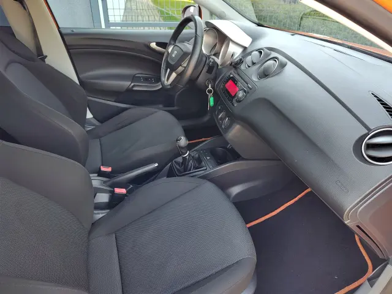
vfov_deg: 58.9
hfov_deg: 73.9
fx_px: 260
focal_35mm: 23
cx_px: 196
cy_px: 147
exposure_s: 1/100
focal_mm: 5.56
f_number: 1.8
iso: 137
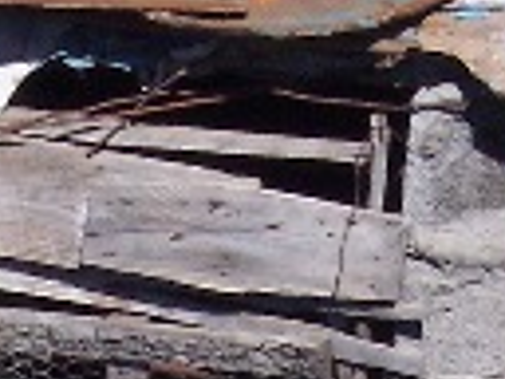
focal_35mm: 710
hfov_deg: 2.8
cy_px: 336
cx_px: 122
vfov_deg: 2.1
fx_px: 10358
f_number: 8
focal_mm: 24
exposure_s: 1/350
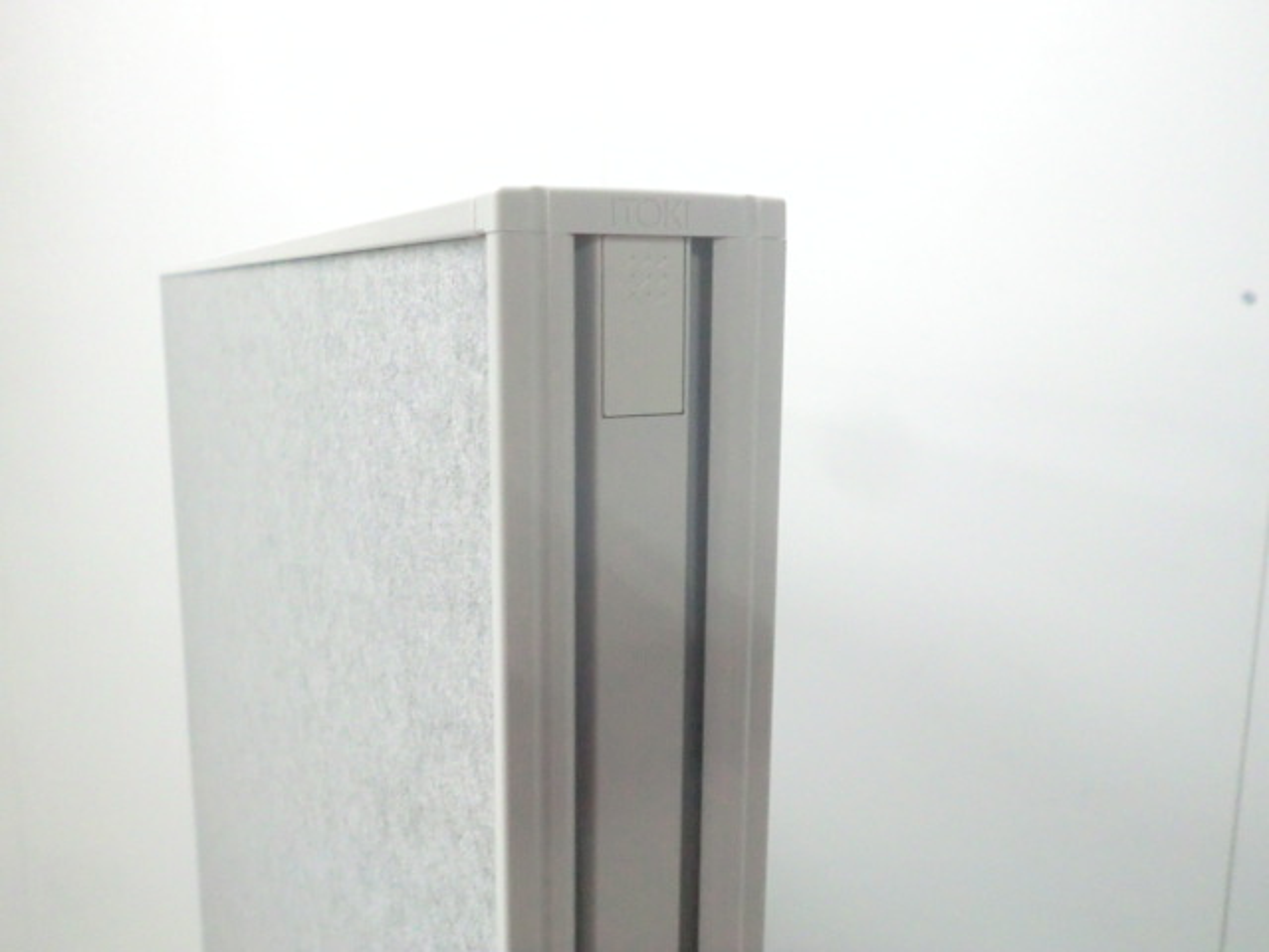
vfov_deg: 44.2
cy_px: 476
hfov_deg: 56.8
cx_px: 634
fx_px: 1173
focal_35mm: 32
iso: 640
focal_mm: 5.8
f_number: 3.5
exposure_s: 1/60
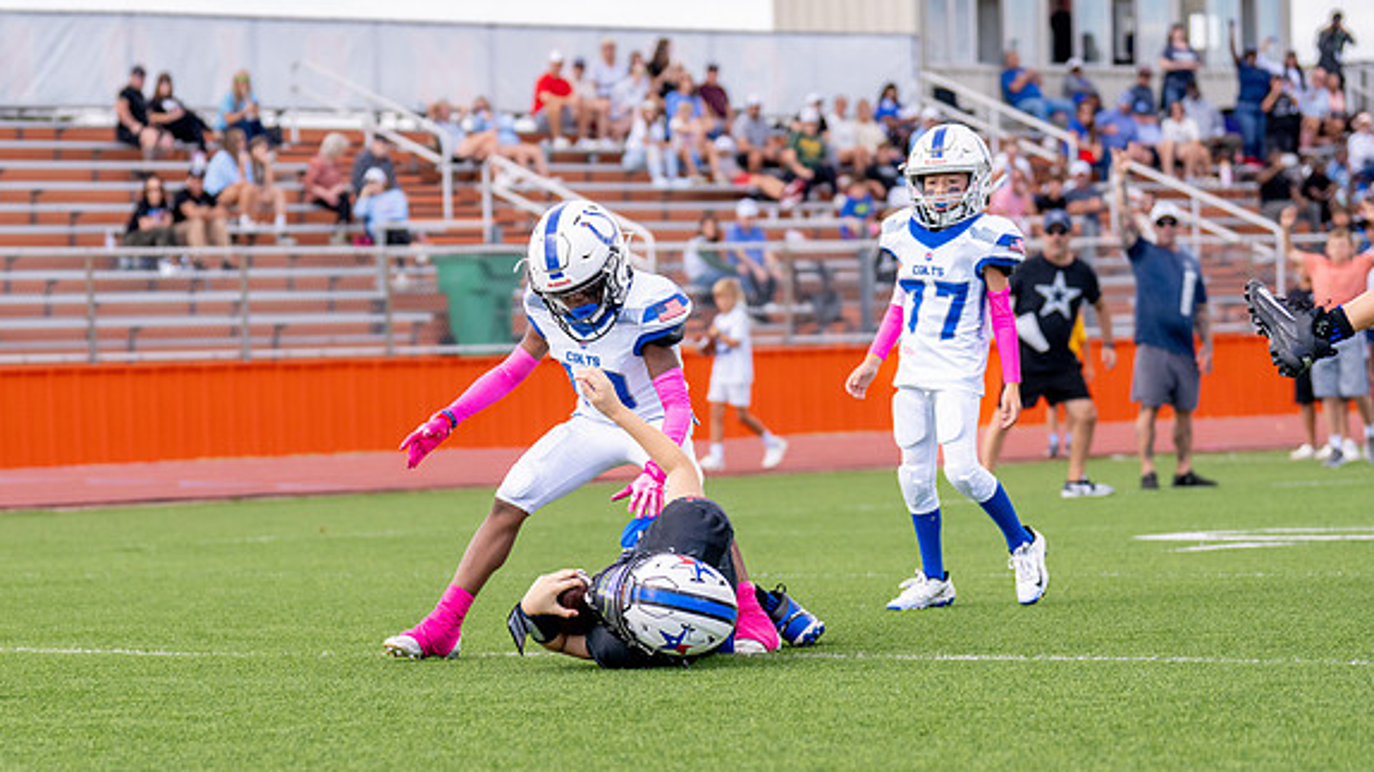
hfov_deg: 14.1
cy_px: 607
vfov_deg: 8.0
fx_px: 5536
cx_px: 502
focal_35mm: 152
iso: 400
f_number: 2.8
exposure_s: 1/3200
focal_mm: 87
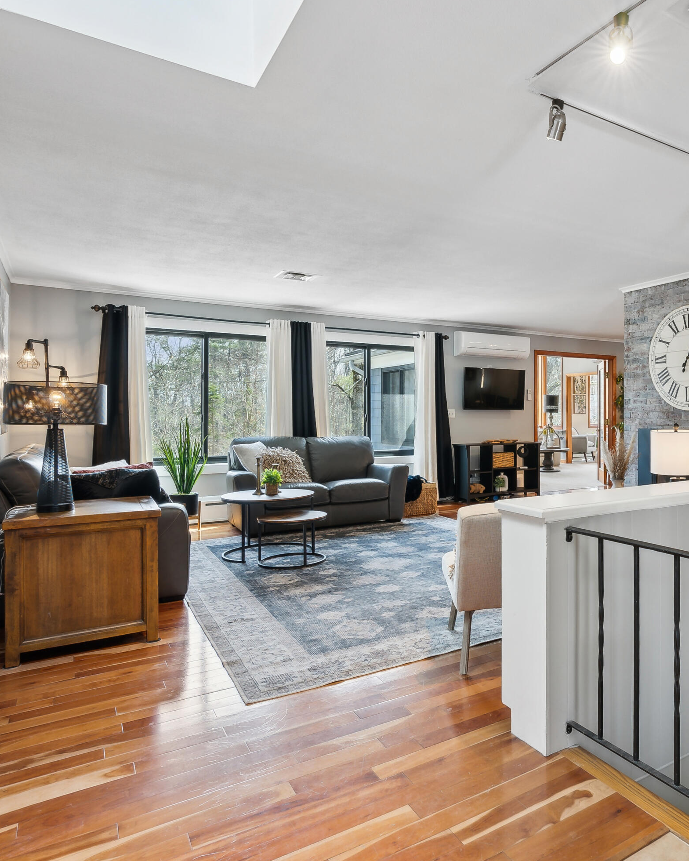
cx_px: 526
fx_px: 586
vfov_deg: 72.6
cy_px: 431
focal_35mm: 23
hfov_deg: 57.4
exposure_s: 1/10
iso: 320
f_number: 7.1
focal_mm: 16
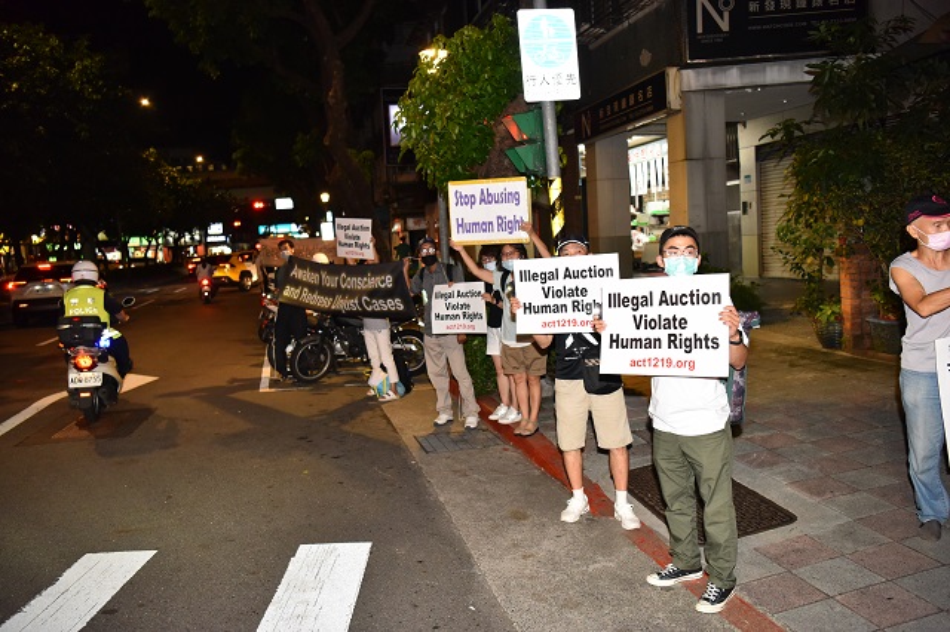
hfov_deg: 60.3
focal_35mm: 31
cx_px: 475
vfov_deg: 42.3
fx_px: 818
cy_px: 316
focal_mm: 31
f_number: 2.8
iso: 2500
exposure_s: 1/160
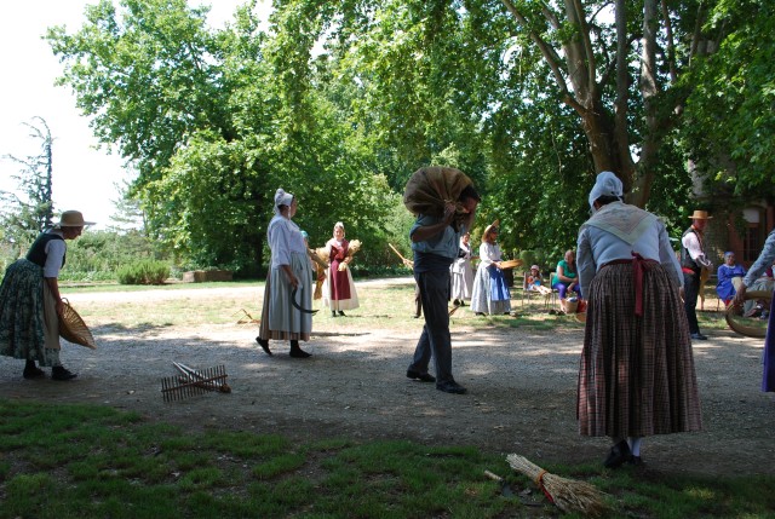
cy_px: 260
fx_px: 647
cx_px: 388
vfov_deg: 43.8
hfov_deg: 61.8
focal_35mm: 30
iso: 100
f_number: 5.6
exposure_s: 1/125
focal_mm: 20
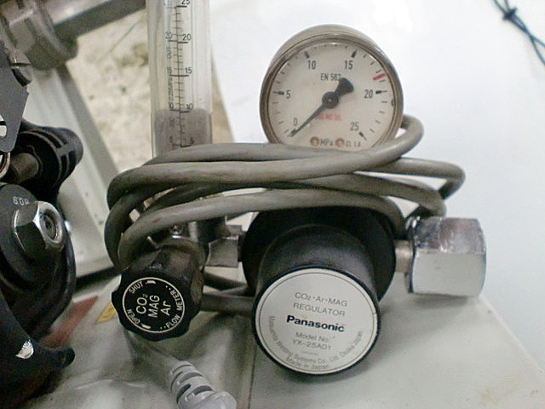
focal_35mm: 35
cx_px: 272
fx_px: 551
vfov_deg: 40.7
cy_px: 204
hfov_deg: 52.6
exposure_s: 1/60
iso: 640
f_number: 3.1
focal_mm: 6.3
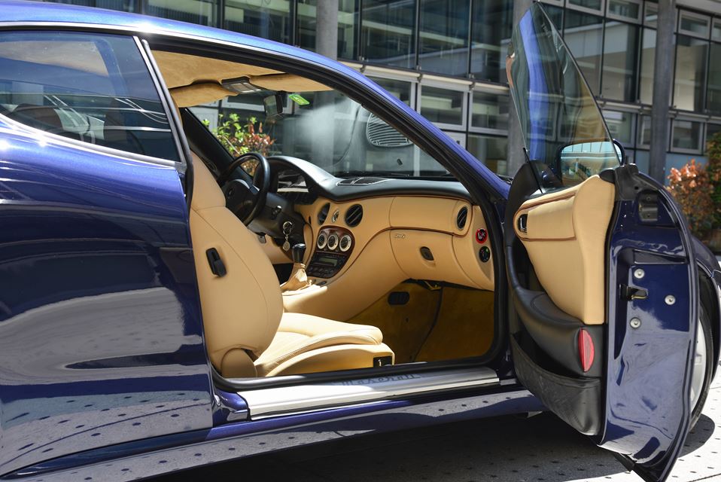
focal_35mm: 46
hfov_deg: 42.7
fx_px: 922
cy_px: 241
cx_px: 360
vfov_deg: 29.3
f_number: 6.3
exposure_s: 1/160
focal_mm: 46
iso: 125
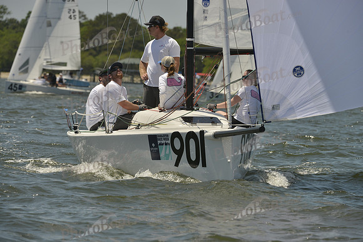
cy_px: 121
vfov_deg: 4.9
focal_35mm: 280
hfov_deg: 7.4
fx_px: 2824
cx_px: 182
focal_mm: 280
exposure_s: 1/1600
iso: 280
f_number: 9
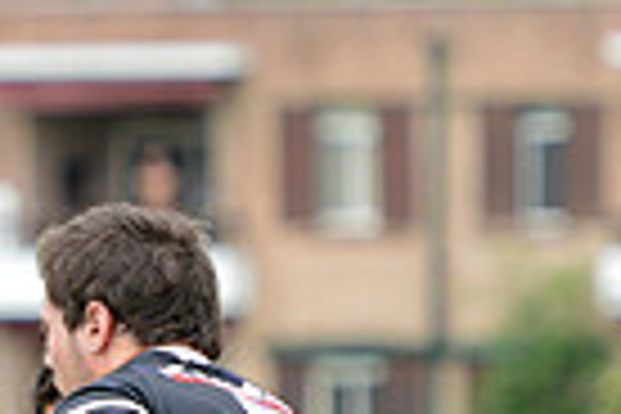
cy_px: 785
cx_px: -495
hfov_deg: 2.6
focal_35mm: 796
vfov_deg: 1.7
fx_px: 13730
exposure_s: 1/800
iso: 400
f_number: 4
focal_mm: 190
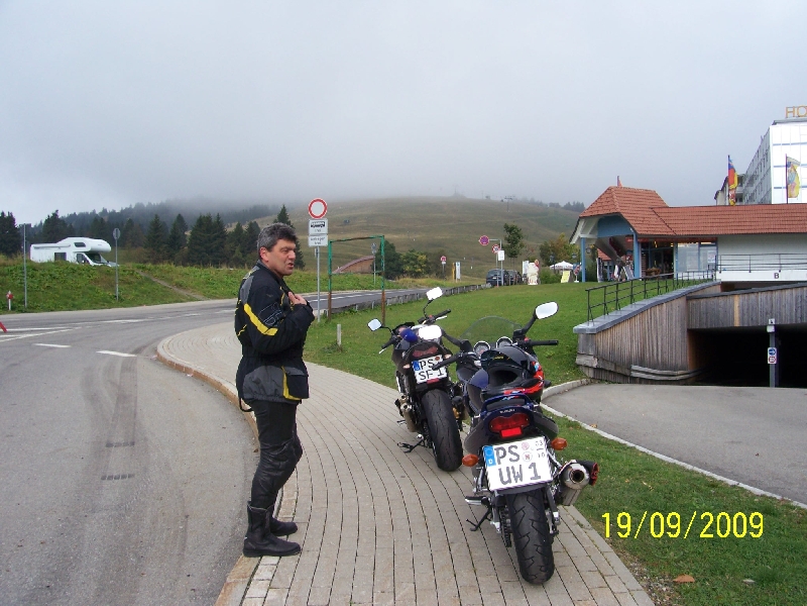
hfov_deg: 54.0
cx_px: 404
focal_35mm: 34
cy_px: 303
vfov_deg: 41.8
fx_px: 793
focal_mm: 5.6
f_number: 5.1
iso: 80
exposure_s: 1/250
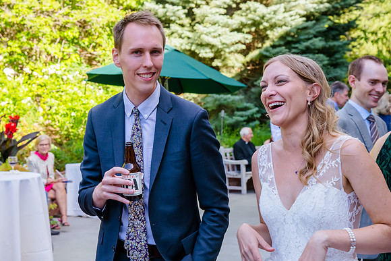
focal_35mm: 80
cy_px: 113
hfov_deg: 25.5
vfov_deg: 17.2
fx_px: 864
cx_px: 169
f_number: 9
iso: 800
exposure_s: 1/200
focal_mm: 70
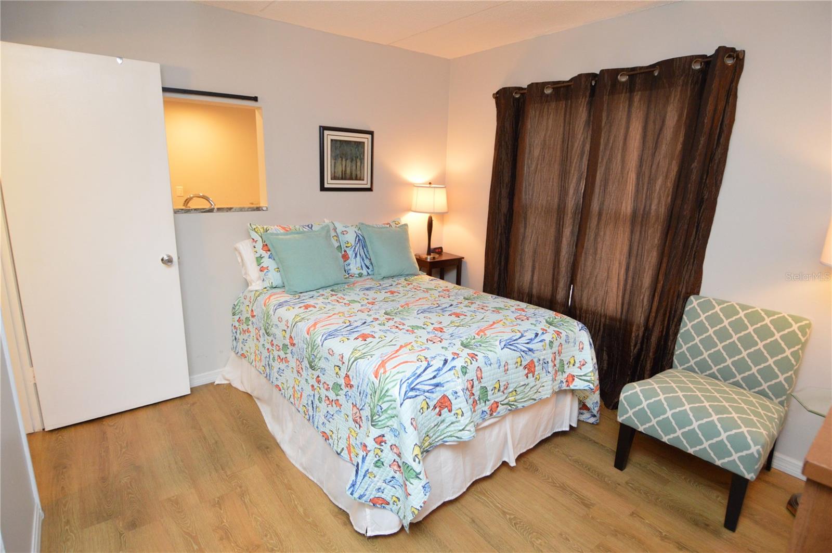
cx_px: 416
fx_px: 416
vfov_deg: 67.3
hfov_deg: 90.1
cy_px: 276
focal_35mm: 18
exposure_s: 1/60
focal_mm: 12
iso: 1600
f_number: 4
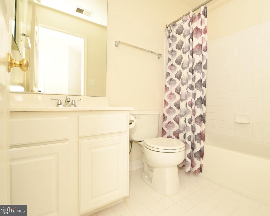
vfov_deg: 76.9
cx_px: 155
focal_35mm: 17
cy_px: 108
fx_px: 136
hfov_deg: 89.0
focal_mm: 10
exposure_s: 1/250
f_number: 6.3
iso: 200
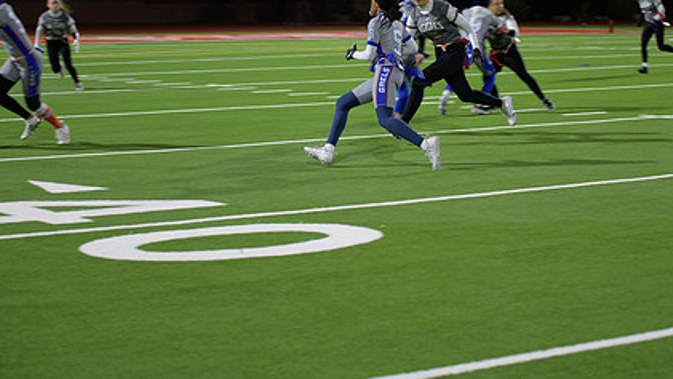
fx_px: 1803
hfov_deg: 21.1
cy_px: 73
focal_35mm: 101
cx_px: 345
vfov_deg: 11.9
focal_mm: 70
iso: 900
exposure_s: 1/200
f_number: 2.8
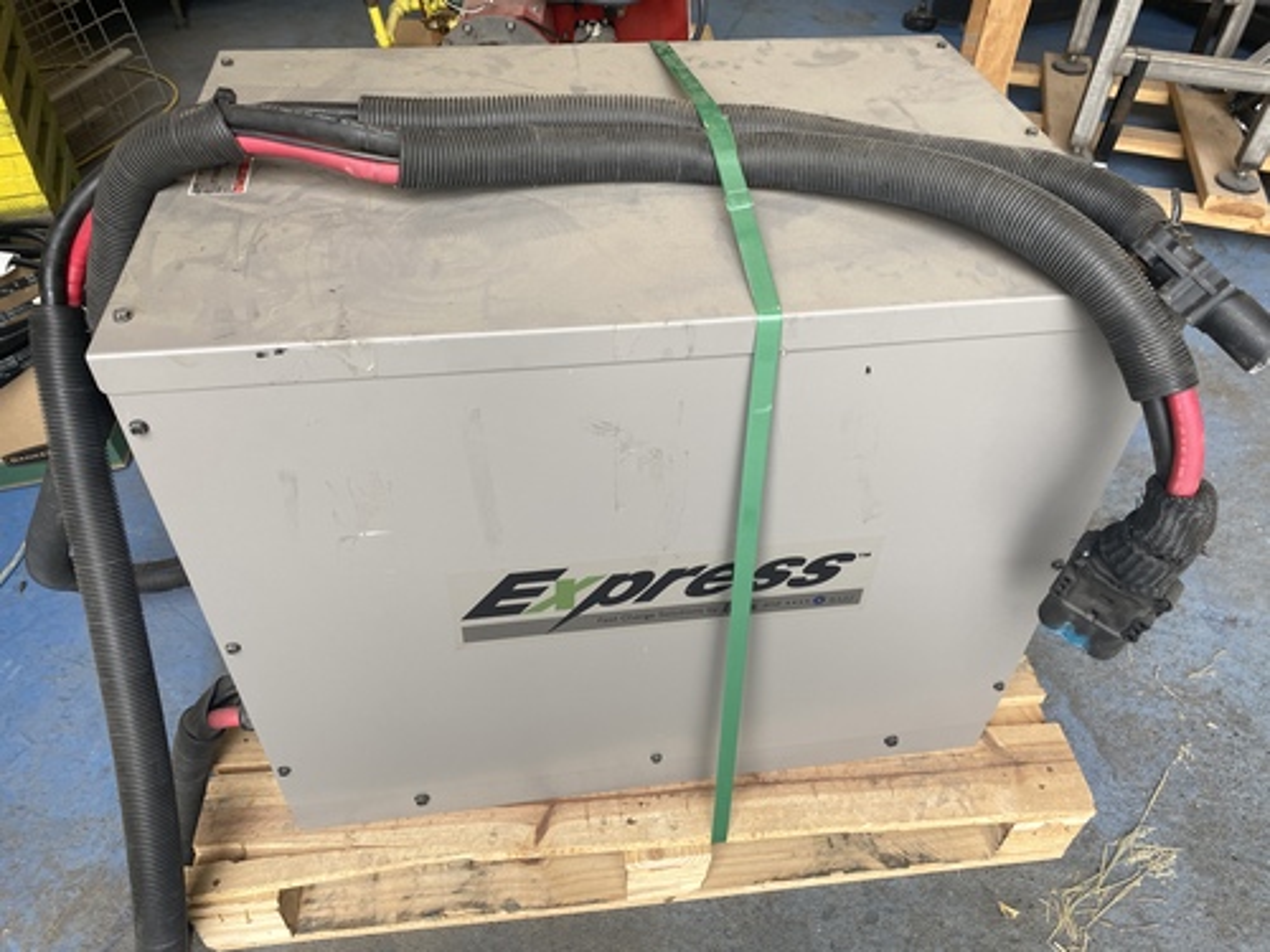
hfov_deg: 67.3
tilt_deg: -43.0
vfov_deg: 53.1
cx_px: 635
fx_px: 954
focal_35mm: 26
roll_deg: +0.2
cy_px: 476
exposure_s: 1/121
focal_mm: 4.25
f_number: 1.8
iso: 50
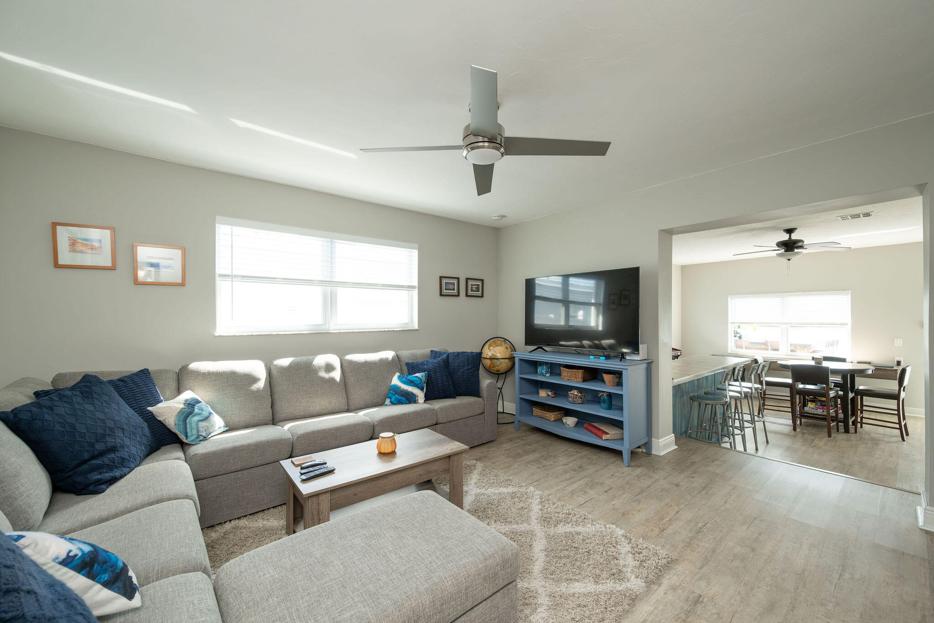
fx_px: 367
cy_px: 312
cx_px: 467
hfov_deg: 103.7
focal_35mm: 14
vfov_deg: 80.6
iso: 1250
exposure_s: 1/100
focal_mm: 14
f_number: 8
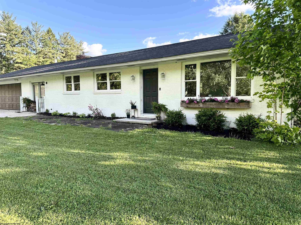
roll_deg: -0.8
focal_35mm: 24
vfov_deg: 56.8
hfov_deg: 71.6
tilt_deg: -3.2
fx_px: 209
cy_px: 112
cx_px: 150
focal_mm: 6.86
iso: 80
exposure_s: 1/615
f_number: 1.78
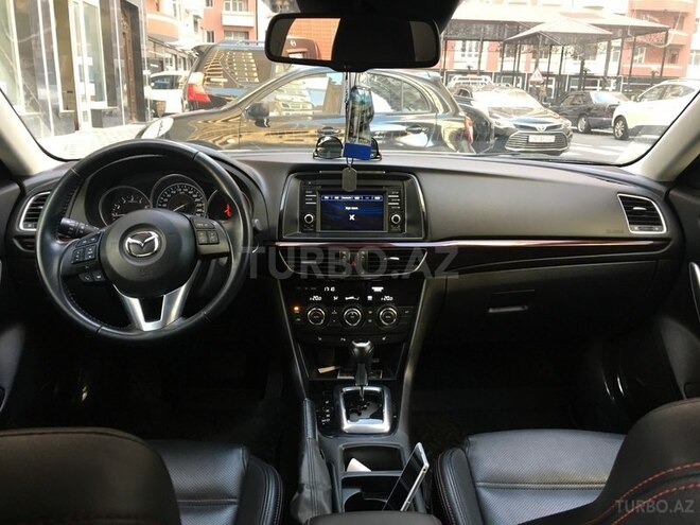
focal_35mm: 29
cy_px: 262
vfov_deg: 48.2
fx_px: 586
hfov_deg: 61.7
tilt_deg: -16.0
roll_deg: -1.3
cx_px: 350
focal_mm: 4.15
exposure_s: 1/33
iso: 125
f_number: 2.2
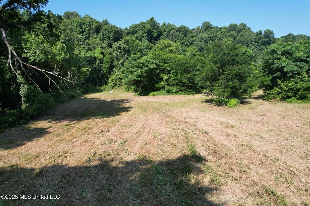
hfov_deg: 78.6
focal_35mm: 22
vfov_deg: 57.2
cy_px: 103
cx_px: 155
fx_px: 189
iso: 100
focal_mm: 8.4
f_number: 2.8
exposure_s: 1/1000
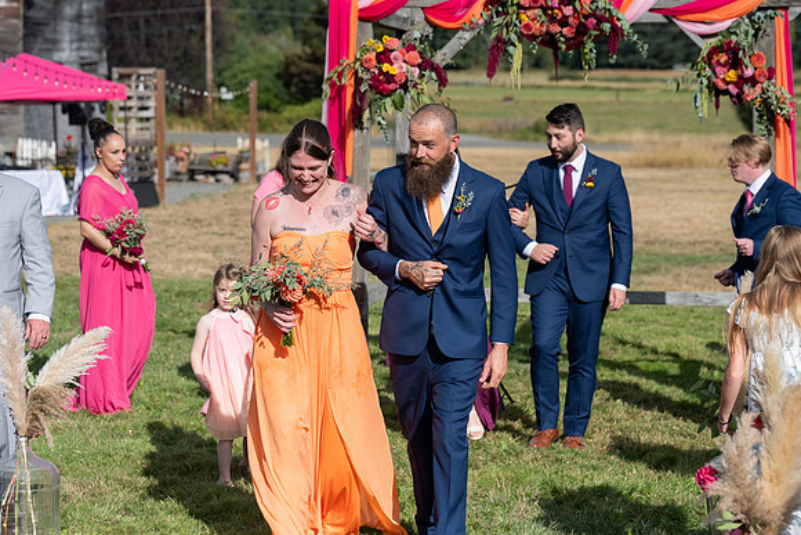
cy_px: 268
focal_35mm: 98
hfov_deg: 20.8
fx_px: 2181
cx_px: 400
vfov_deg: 14.0
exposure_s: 1/5000
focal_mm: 98
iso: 400
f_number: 5
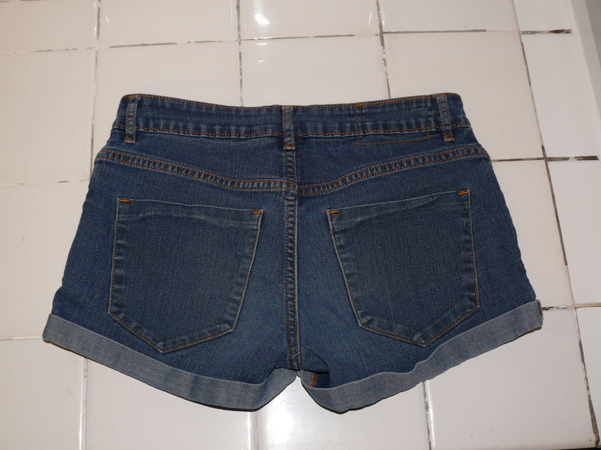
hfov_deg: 46.8
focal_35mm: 40
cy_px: 225
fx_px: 694
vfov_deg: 36.0
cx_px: 300
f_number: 2.8
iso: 100
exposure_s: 1/30
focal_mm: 8.3
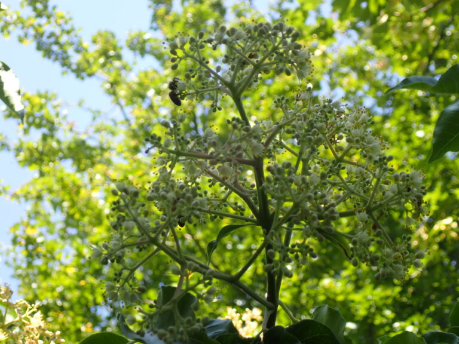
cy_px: 172
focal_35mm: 100
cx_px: 230
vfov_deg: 14.8
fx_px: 1326
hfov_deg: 19.6
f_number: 4.9
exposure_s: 1/125
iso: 125
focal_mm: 18
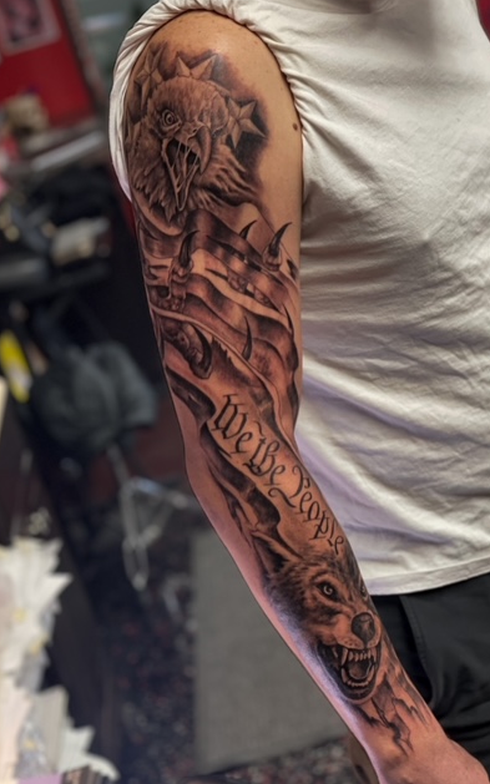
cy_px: 388
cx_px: 288
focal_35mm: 69
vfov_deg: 29.8
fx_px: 1475
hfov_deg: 18.9
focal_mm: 7.5
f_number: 2.2
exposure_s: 1/40
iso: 125
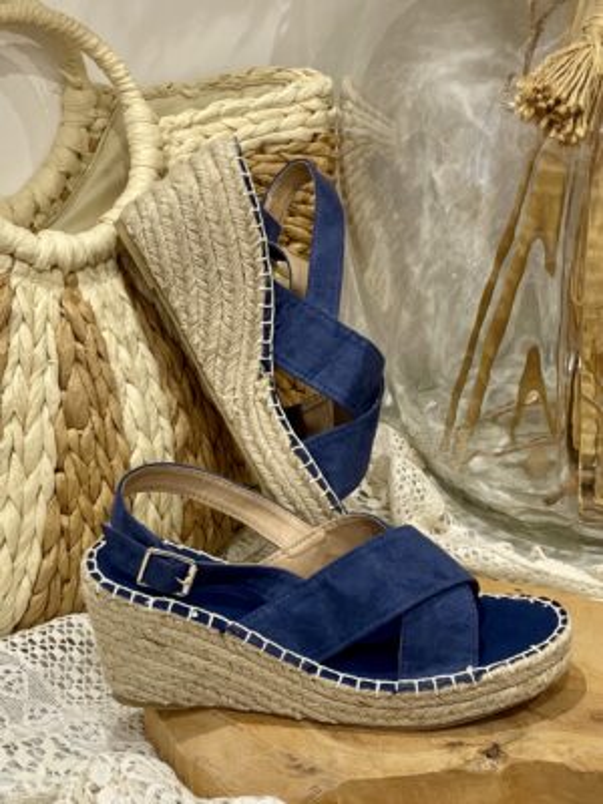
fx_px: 1486
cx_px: 302
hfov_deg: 22.9
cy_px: 402
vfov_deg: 30.3
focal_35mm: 64
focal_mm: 7.5
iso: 160
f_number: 2.2
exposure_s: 1/50
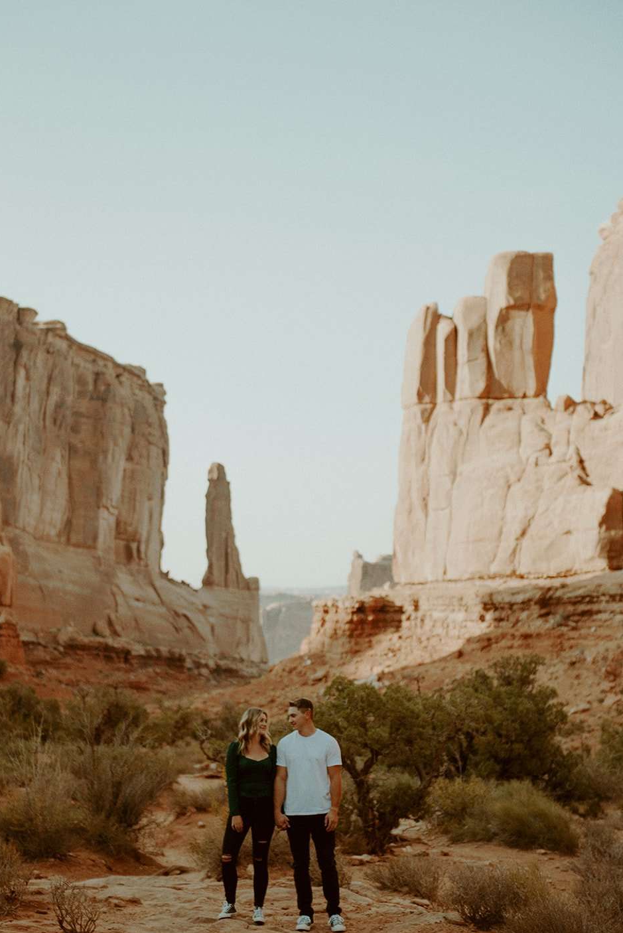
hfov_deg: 20.6
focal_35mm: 66
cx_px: 277
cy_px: 488
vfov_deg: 30.5
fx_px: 1711
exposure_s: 1/2000
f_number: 3.2
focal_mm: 58
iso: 250
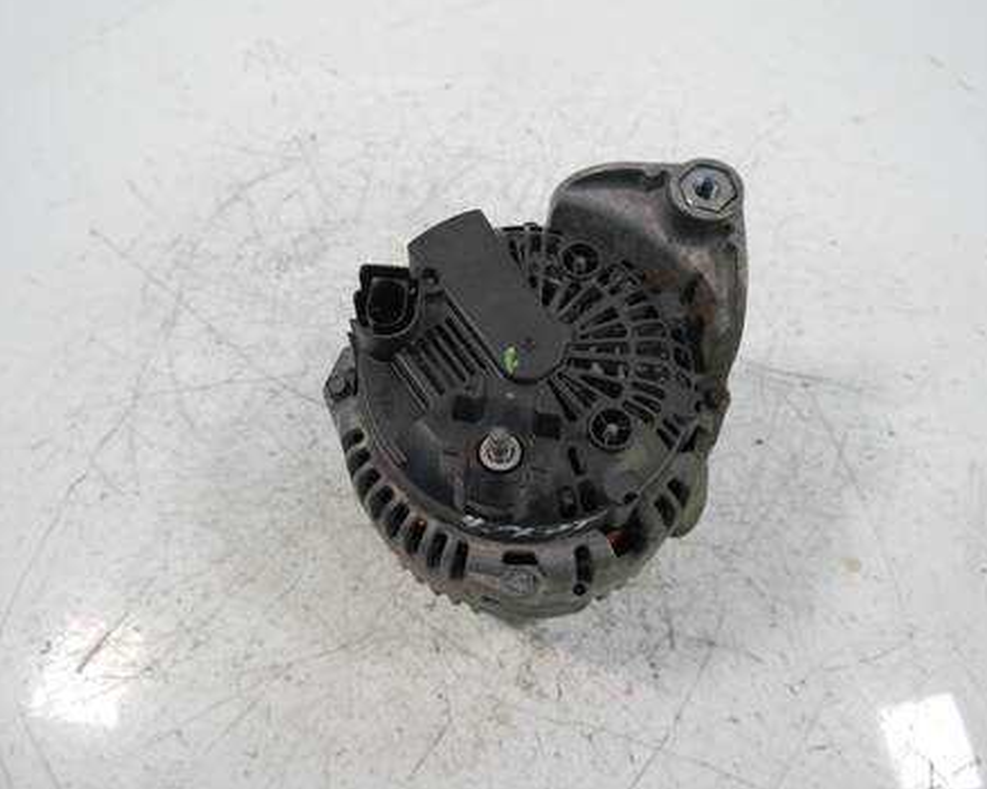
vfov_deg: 45.8
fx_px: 935
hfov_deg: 55.7
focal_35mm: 32
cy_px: 387
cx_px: 499
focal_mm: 15
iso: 400
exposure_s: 1/60
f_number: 3.5
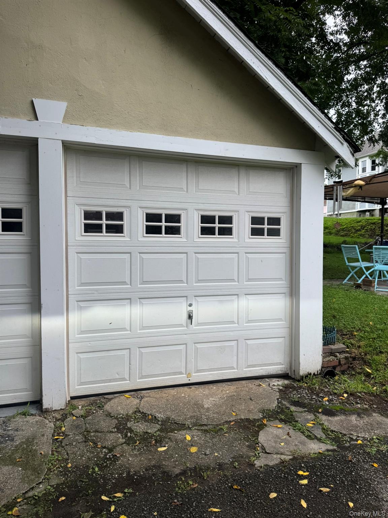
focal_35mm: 24
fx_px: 359
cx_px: 194
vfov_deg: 71.6
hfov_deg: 56.8
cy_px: 259
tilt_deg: -2.0
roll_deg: +0.2
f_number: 1.78
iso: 80
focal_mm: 6.76
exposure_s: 1/639
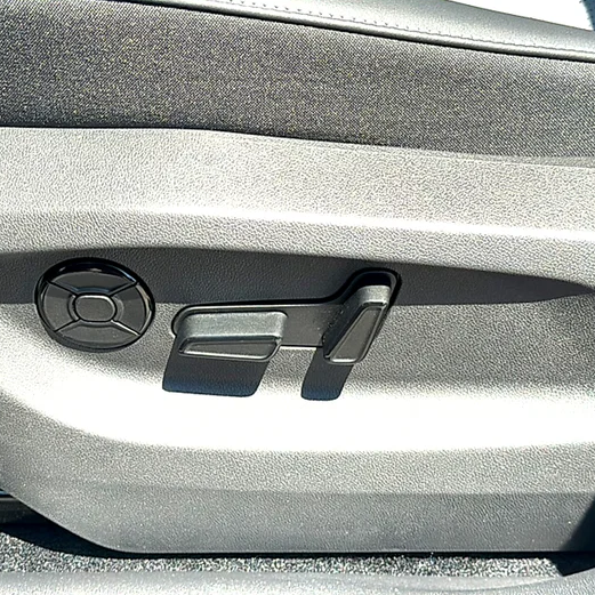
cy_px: 298
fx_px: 1225
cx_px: 243
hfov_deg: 27.2
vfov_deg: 27.3
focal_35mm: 63
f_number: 1.78
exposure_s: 1/818
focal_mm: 6.86
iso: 64
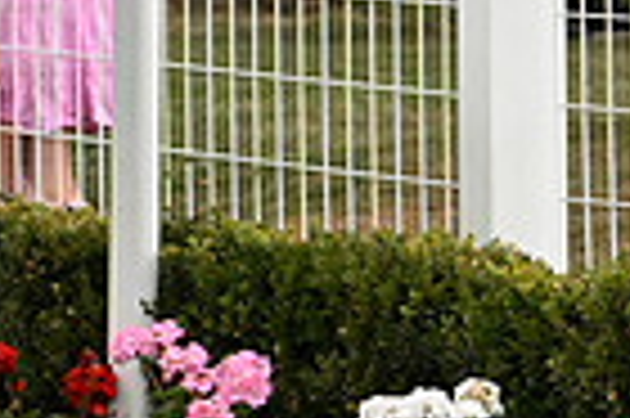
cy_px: -249
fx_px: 8705
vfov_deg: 2.7
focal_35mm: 498
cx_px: -540
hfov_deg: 4.1
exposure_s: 1/500
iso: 1600
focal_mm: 120
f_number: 4
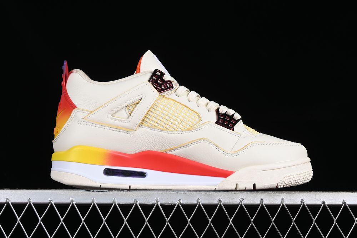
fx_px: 744
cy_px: 119
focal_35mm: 75
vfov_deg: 18.2
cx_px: 178
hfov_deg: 27.0
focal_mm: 50
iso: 160
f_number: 8
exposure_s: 1/80
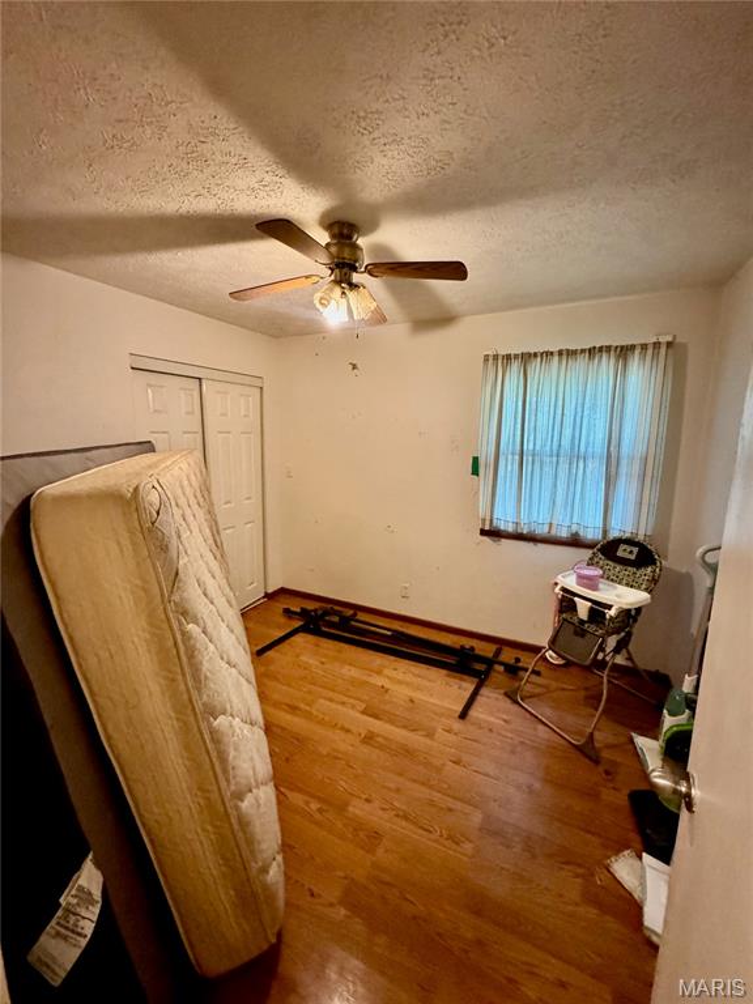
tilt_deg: -10.3
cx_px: 376
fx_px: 406
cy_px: 502
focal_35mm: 14
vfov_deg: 102.1
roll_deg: -0.5
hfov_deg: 85.7
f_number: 2.2
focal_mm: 2.22
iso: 1000
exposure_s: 1/60
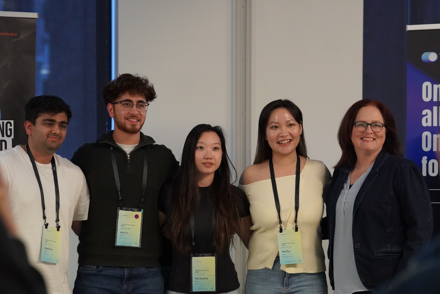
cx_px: 220
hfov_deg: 18.2
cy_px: 147
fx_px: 1375
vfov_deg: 12.2
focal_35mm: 112
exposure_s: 1/160
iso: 6400
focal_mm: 75
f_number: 3.2
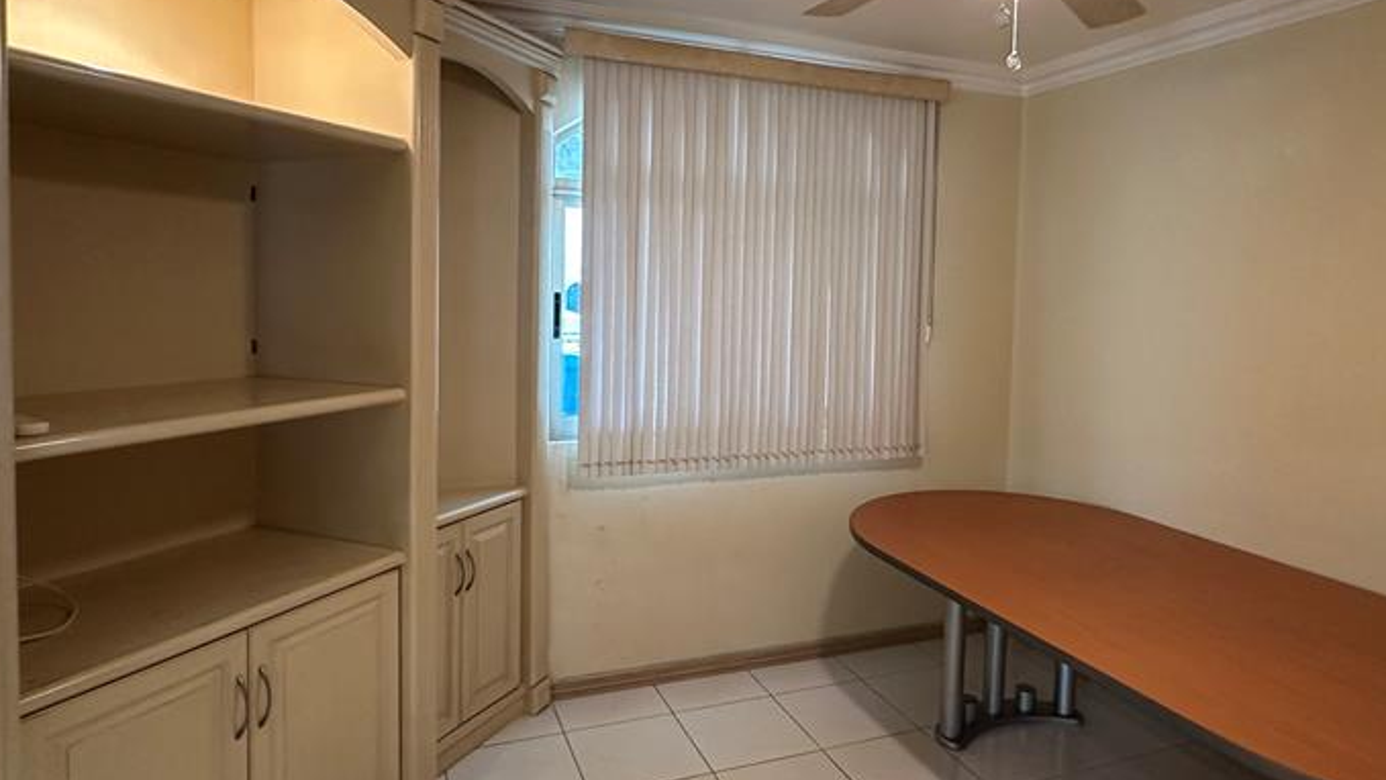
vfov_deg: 49.3
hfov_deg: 78.7
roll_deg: -1.4
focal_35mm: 23
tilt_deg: +0.1
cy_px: 329
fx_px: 845
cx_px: 719
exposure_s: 1/60
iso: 400
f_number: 2.2
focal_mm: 2.22
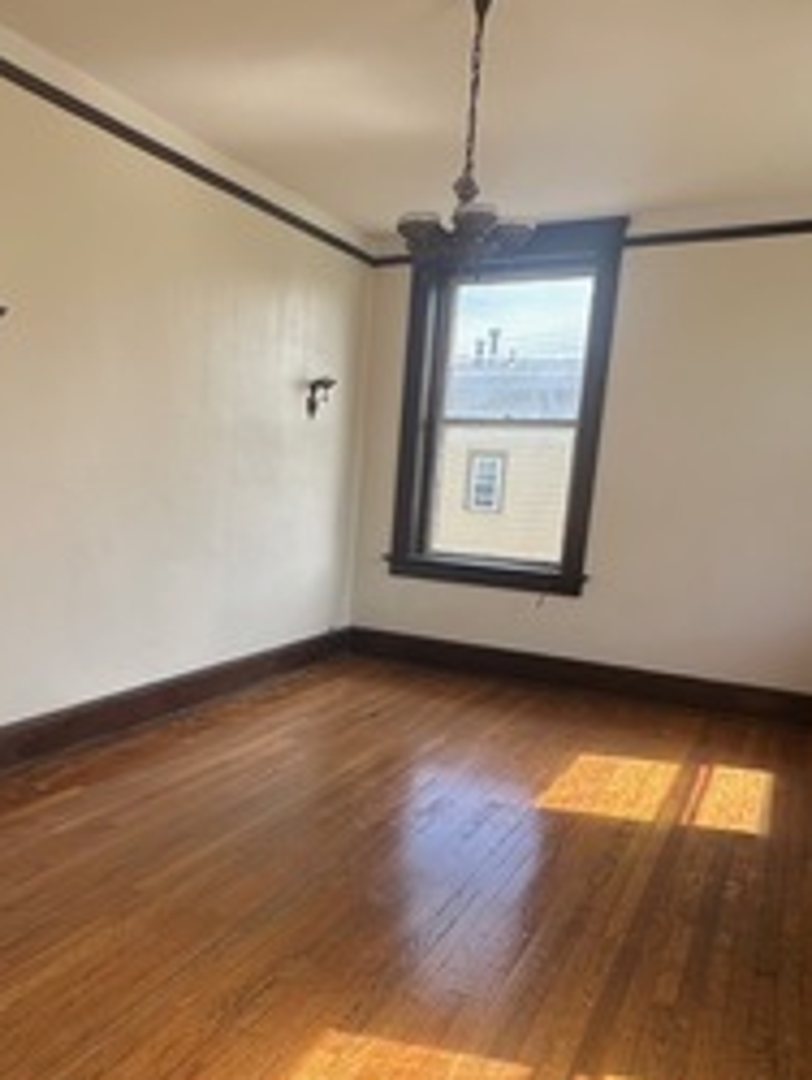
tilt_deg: -10.3
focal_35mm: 28
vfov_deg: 63.0
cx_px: 287
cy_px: 635
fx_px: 874
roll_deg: -4.1
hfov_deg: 49.2
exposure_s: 1/206
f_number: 2.2
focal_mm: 2.22
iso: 40
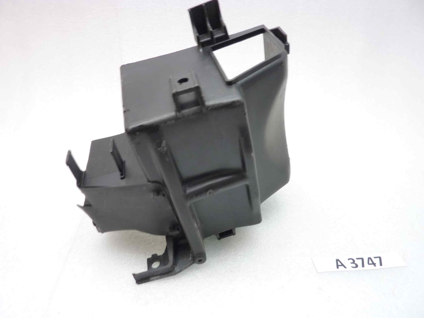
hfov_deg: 69.4
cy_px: 159
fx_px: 306
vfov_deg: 54.9
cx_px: 212
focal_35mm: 25
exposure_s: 1/8
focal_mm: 4.1
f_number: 3.3
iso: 125
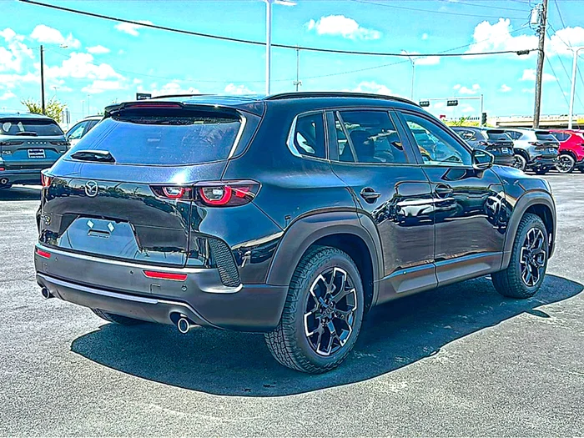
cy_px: 219
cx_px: 292
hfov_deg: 49.0
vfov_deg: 37.7
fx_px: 641
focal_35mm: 38
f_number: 1.78
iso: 80
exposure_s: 1/1416
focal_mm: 6.86
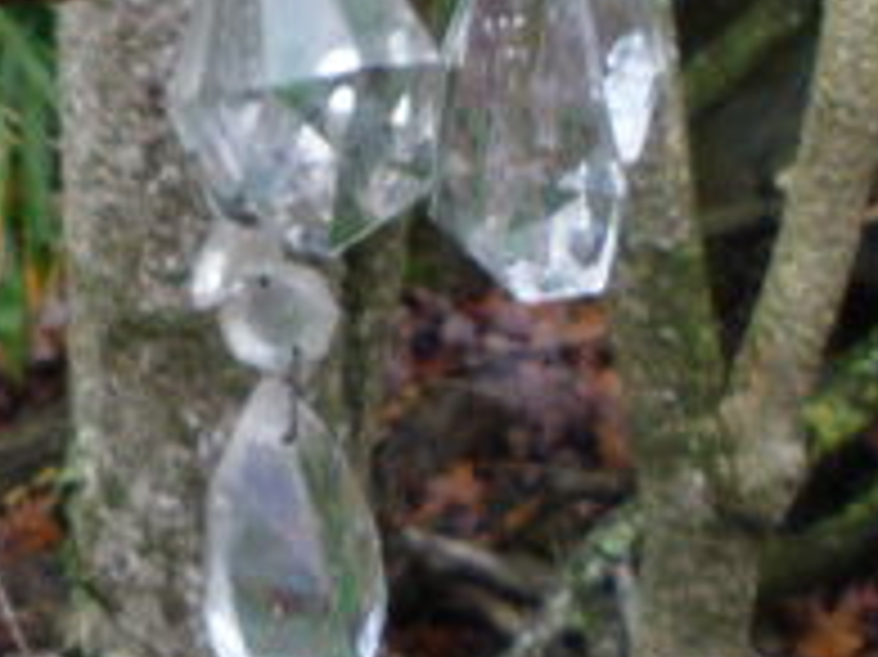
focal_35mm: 154
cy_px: 140
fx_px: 3904
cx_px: -1238
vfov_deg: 9.6
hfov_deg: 10.9
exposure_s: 1/30
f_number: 3.3
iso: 100
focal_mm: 5.2
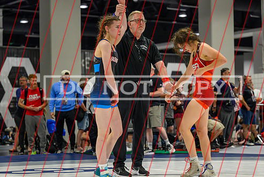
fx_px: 741
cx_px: 143
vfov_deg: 13.6
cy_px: 91
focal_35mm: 101
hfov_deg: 20.2
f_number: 2.8
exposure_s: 1/800
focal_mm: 86
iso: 10000
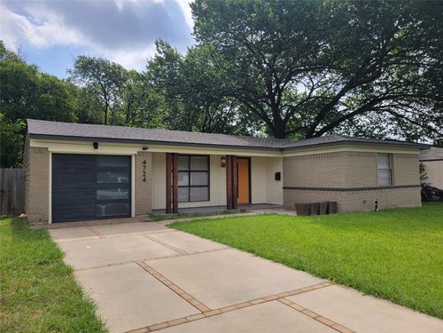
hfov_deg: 67.3
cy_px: 166
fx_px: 333
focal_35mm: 26
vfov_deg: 53.1
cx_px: 222
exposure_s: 1/2404
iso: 40
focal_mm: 5.4
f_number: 1.8
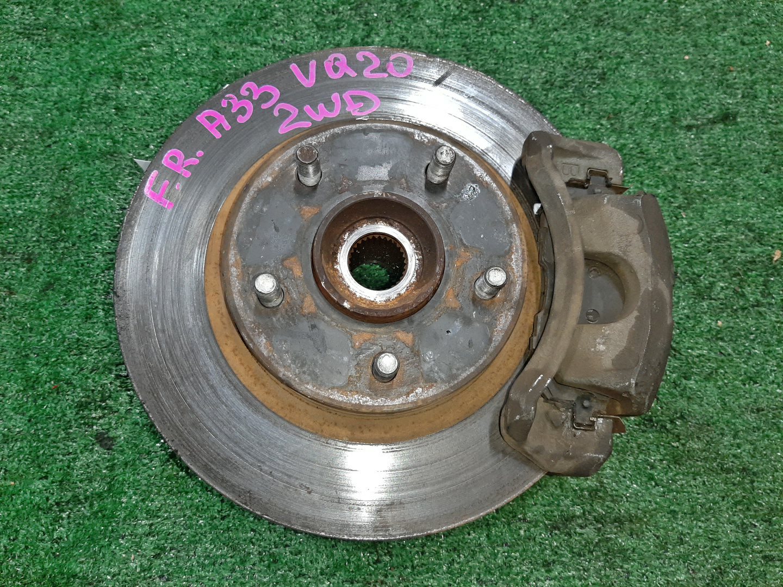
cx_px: 392
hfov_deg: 67.3
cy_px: 294
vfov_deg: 53.1
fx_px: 588
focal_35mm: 26
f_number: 1.7
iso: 176
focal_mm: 3.93
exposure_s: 1/50
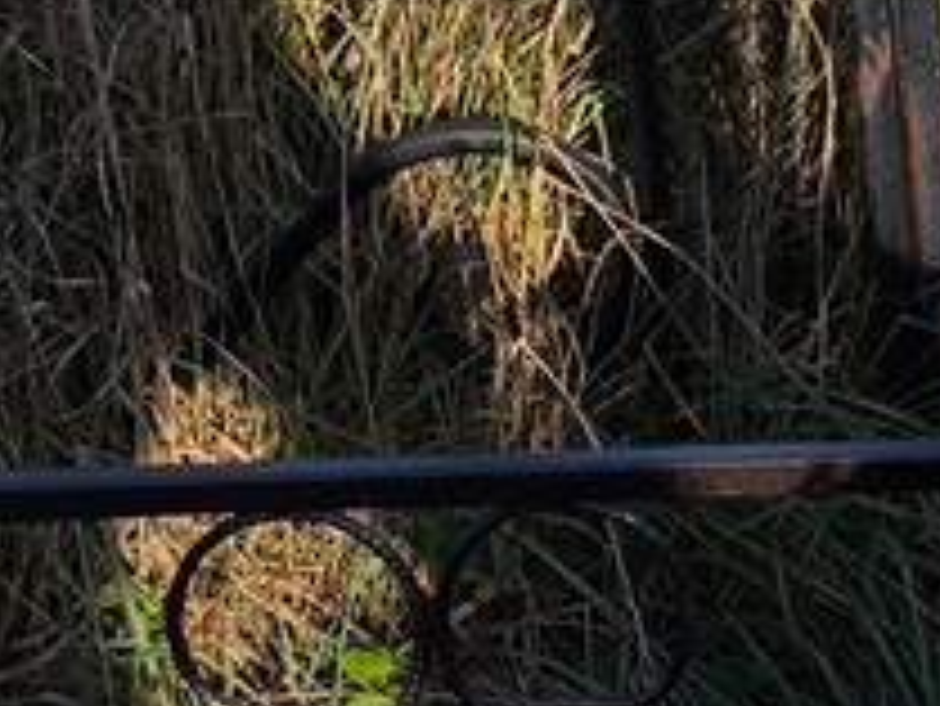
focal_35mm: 191
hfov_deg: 10.0
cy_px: -117
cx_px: 1423
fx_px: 5190
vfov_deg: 7.7
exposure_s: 1/1410
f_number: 1.7
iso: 50
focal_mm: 4.71
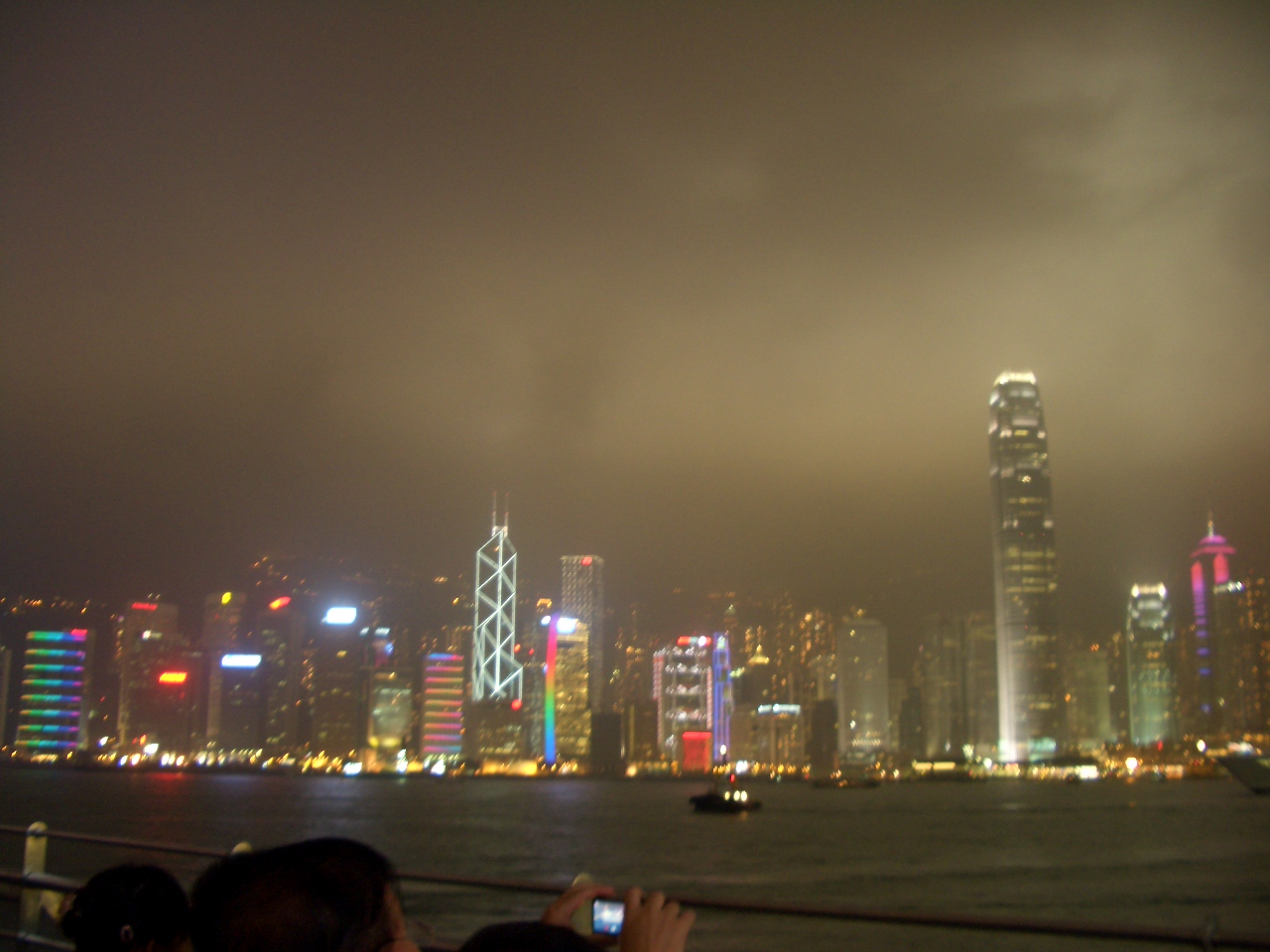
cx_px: 635
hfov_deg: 52.6
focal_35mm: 35
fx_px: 1284
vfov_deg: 40.7
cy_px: 476
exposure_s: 1
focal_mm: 5.8
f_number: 2.6
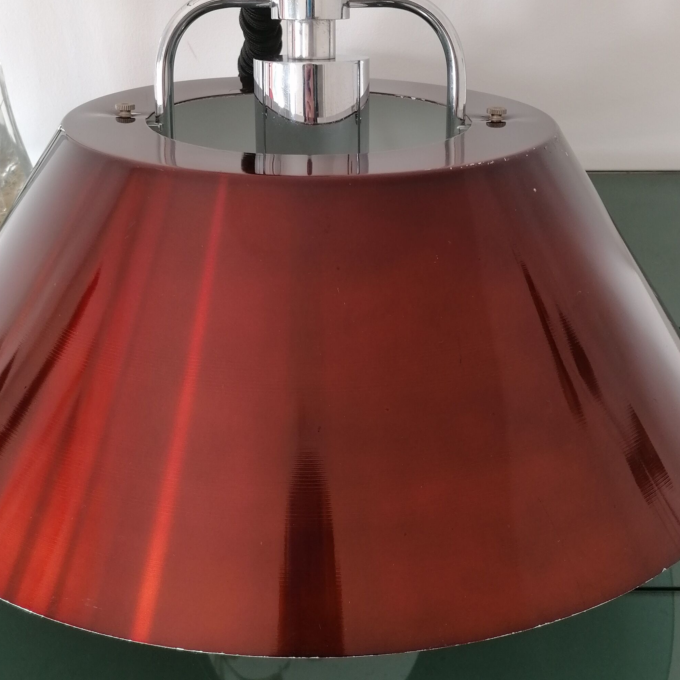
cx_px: 328
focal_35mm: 48
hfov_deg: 35.4
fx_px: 1067
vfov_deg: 35.1
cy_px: 249
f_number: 1.8
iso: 80
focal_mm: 4.75
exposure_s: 1/50
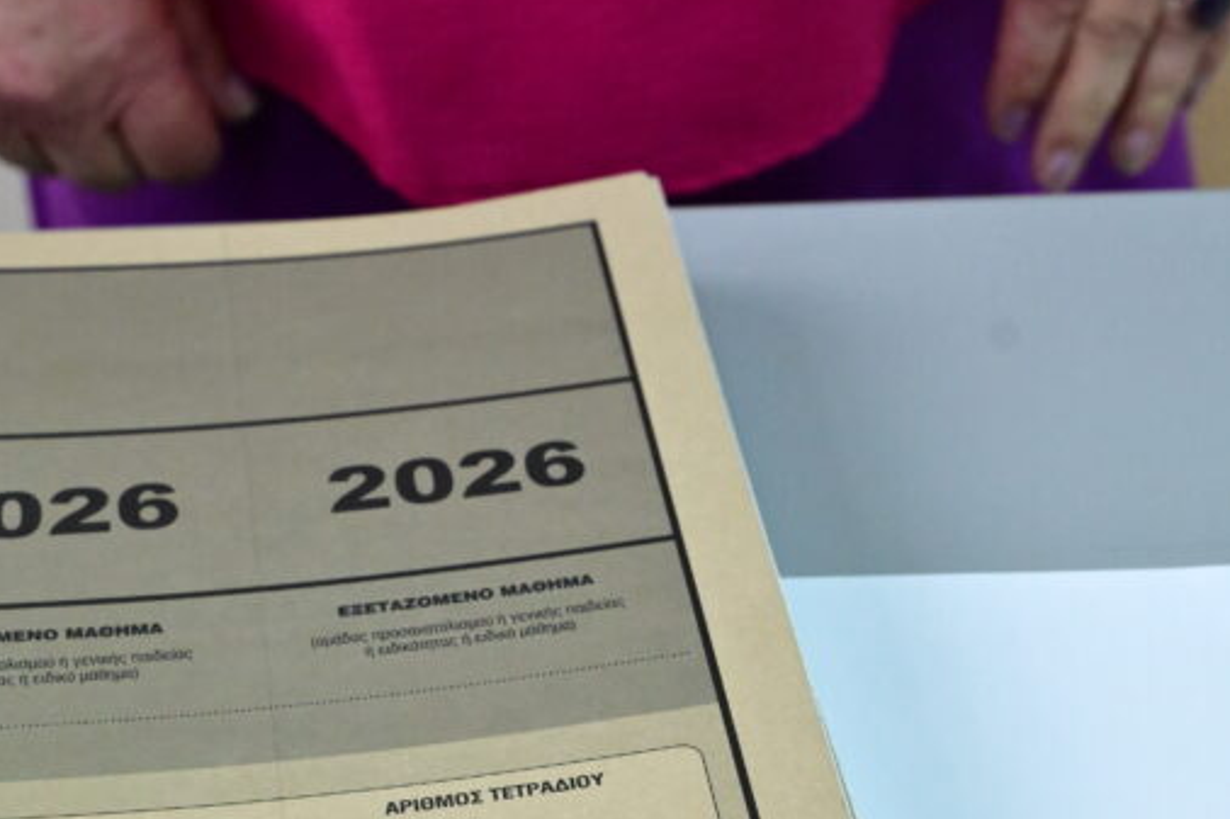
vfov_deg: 16.6
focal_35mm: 81
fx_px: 2766
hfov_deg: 25.1
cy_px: 738
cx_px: 681
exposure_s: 1/640
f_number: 5.6
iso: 8000
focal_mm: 40
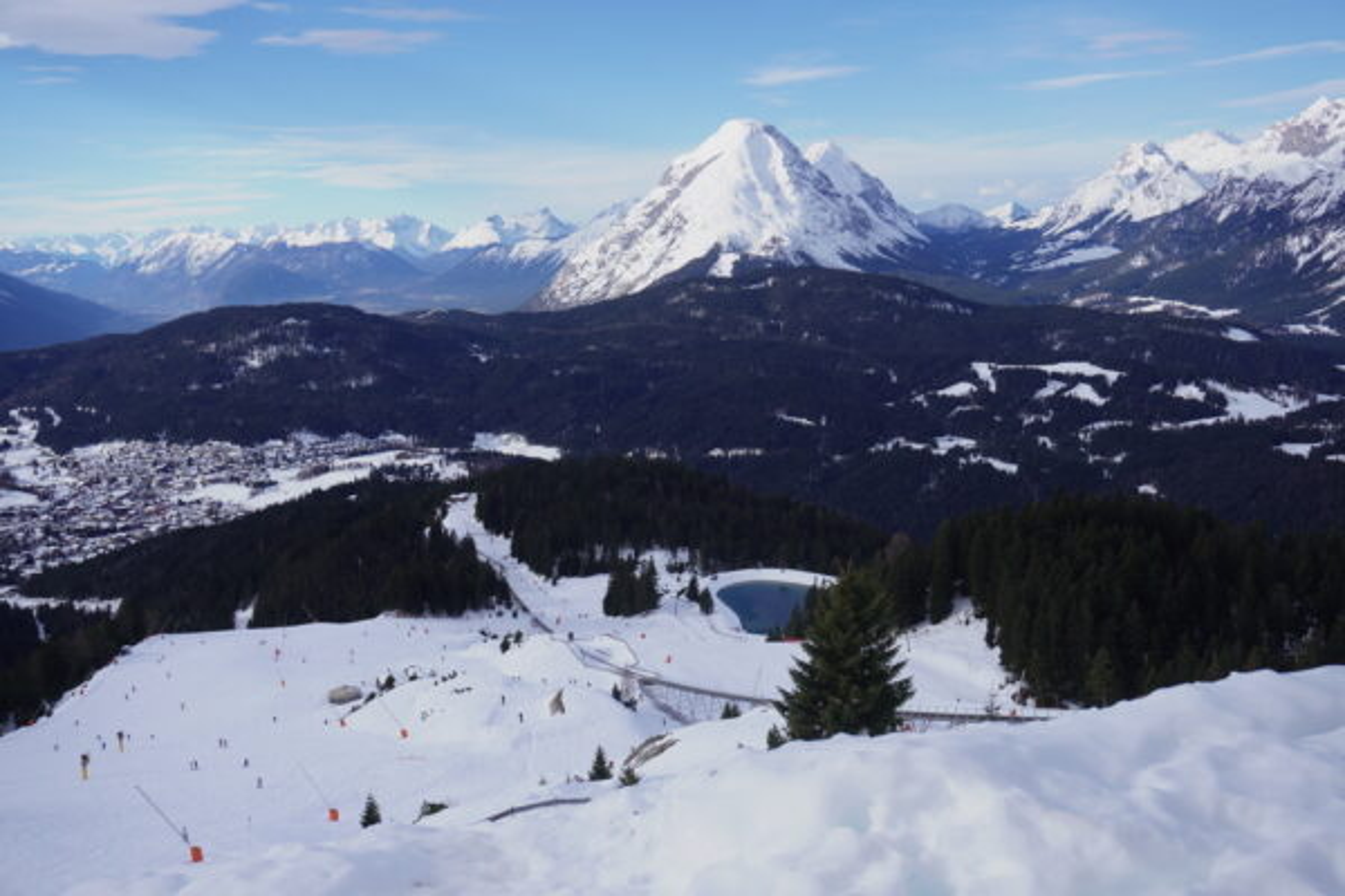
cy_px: 448
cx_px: 672
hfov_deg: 51.3
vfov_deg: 35.5
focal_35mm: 38
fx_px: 1401
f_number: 5.6
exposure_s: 1/500
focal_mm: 25
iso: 100
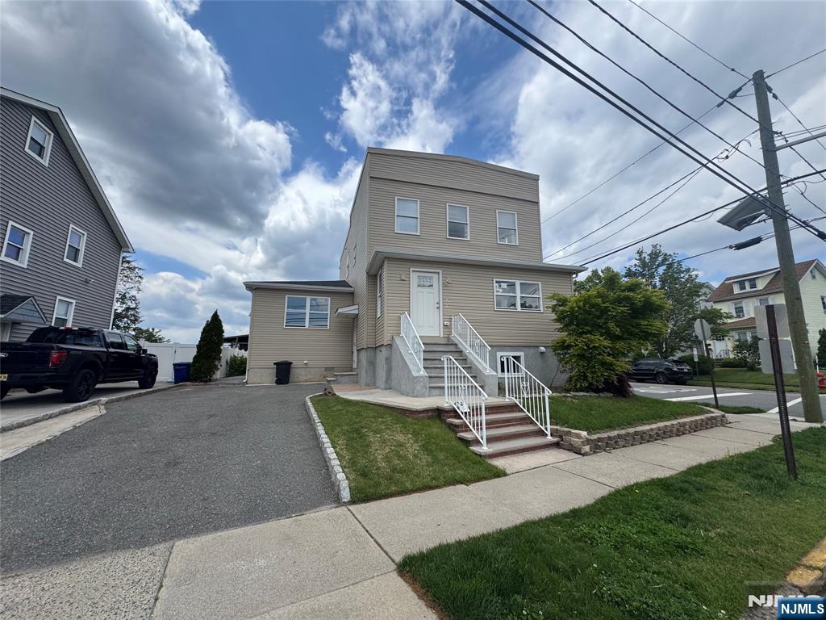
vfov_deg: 85.7
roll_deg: +0.6
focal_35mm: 14
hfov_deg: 102.1
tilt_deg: +8.1
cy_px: 310
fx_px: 334
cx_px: 413
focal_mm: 2.22
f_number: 2.2
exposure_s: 1/2273
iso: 50
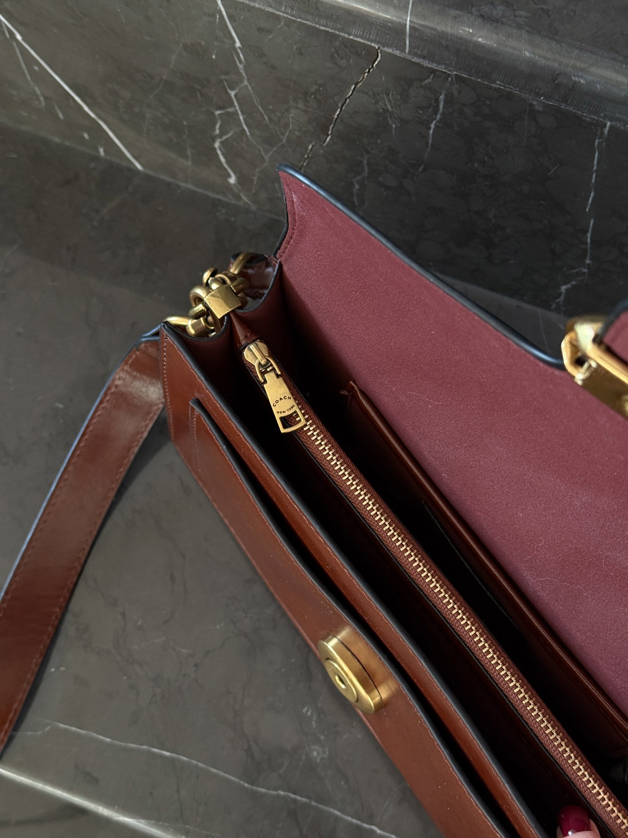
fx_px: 1161
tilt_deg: -73.1
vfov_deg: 39.7
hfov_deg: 30.3
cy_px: 419
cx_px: 314
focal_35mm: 48
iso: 160
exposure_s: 1/65
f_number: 1.78
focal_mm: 6.76
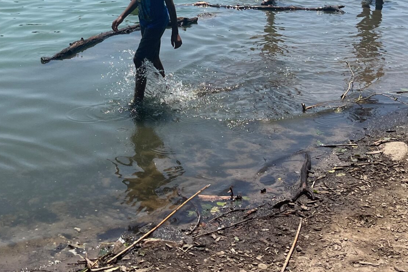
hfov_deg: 32.4
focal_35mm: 62
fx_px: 702
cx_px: 188
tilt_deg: -10.6
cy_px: -27
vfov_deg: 20.8
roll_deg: -2.2
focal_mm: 5.1
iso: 50
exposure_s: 1/5076
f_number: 1.6
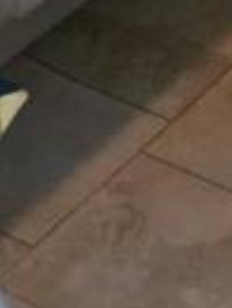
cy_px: -547
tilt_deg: -12.8
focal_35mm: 171
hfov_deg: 8.6
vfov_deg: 9.5
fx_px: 1523
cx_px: 263
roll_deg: +2.7
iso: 80
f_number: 2.2
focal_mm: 4.15
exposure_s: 1/30
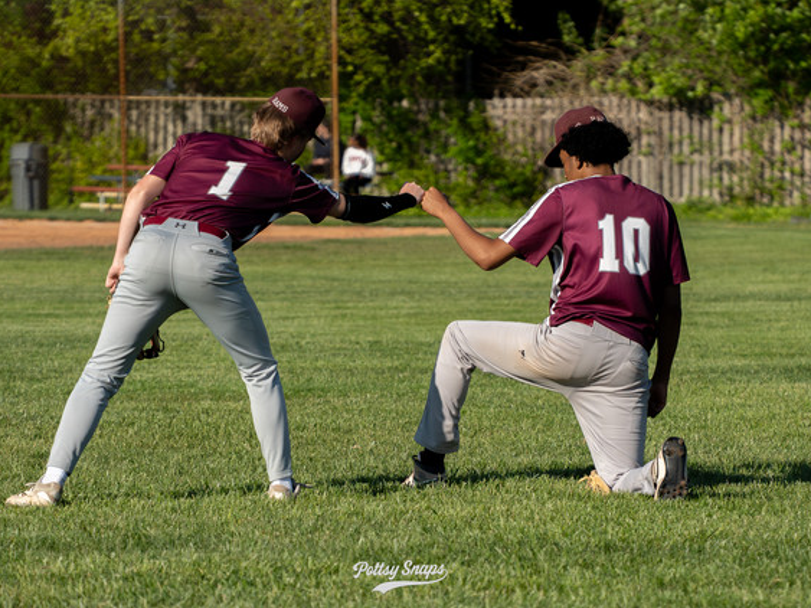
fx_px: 5903
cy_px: 306
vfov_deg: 5.9
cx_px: 435
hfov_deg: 7.9
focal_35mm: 252
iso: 1250
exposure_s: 1/8000
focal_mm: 158
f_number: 5.6
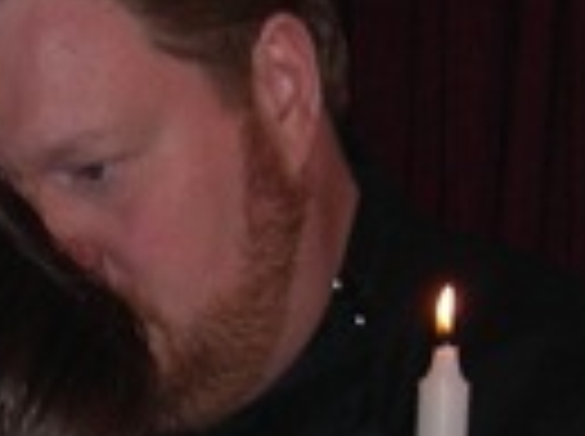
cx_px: -68
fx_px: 4369
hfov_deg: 7.6
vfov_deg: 5.6
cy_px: 719
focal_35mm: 259
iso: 100
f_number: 2.9
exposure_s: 1/60
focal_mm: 9
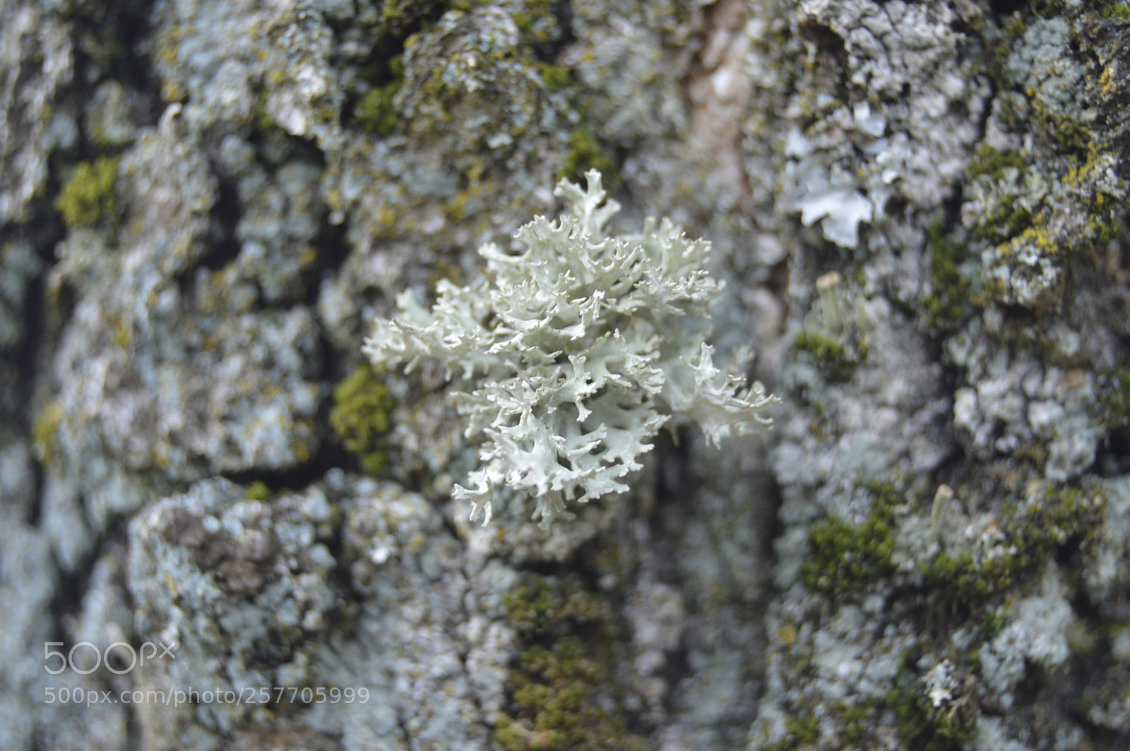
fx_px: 2587
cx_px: 565
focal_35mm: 82
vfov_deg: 16.5
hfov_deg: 24.6
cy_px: 376
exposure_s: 1/125
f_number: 5.6
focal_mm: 55
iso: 250
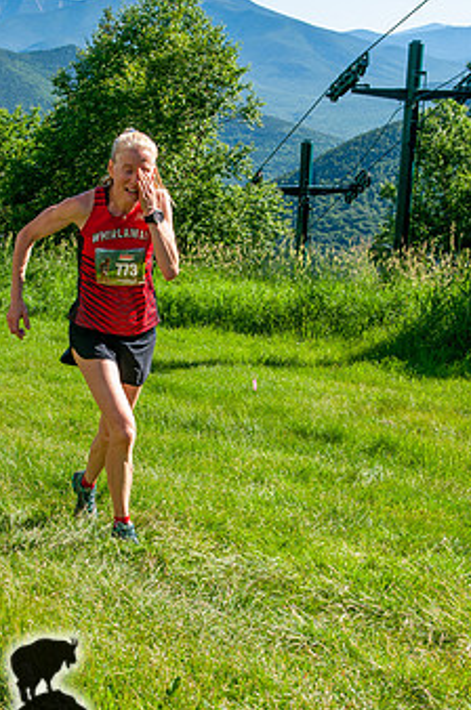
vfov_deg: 29.7
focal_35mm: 68
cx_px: 171
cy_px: 399
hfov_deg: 19.9
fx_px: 1340
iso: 200
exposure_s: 1/400
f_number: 8
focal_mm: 34
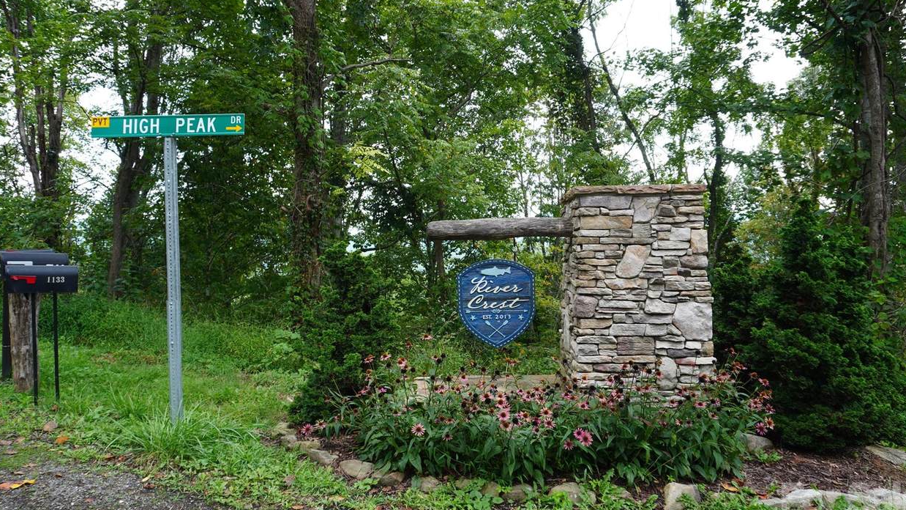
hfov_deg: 71.9
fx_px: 625
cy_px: 260
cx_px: 459
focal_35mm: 26
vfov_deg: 44.4
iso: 100
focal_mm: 16
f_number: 5
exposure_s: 1/80
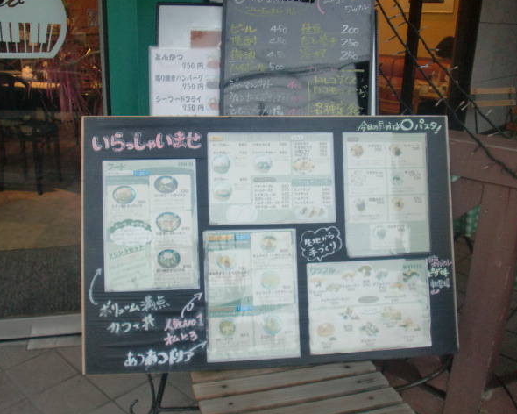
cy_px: 204
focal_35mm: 36
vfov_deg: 41.2
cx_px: 257
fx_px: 551
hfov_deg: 50.3
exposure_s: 1/60
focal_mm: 5.58
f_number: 2.8
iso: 160
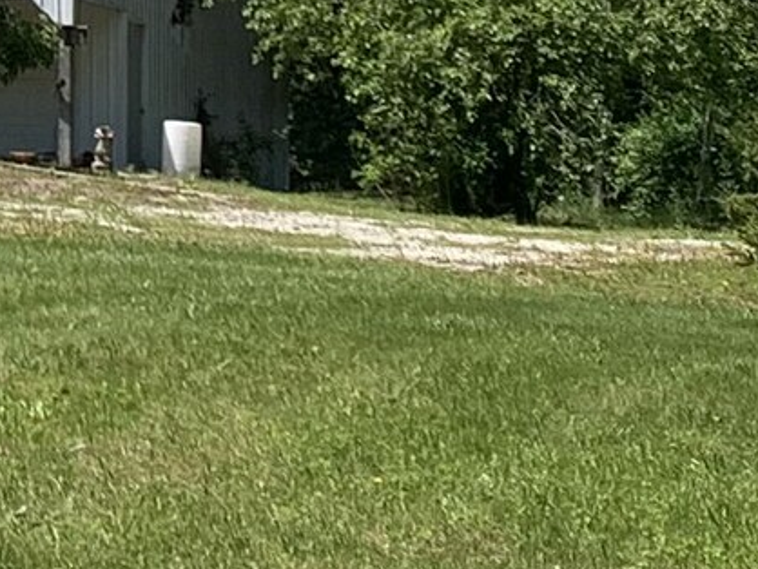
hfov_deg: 10.0
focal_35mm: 191
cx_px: -368
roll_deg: -2.2
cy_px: -464
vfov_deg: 7.5
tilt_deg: +10.7
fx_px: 4185
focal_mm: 4.25
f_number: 1.8
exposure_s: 1/1992
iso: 25
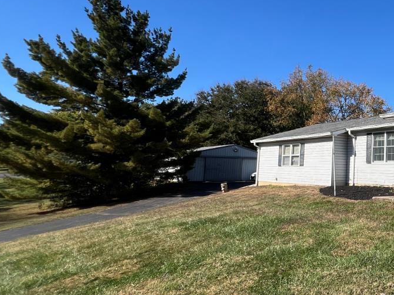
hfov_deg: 49.1
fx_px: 330
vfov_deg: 48.2
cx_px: 403
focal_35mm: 29
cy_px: 133
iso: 32
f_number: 1.8
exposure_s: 1/1876
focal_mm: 1.57
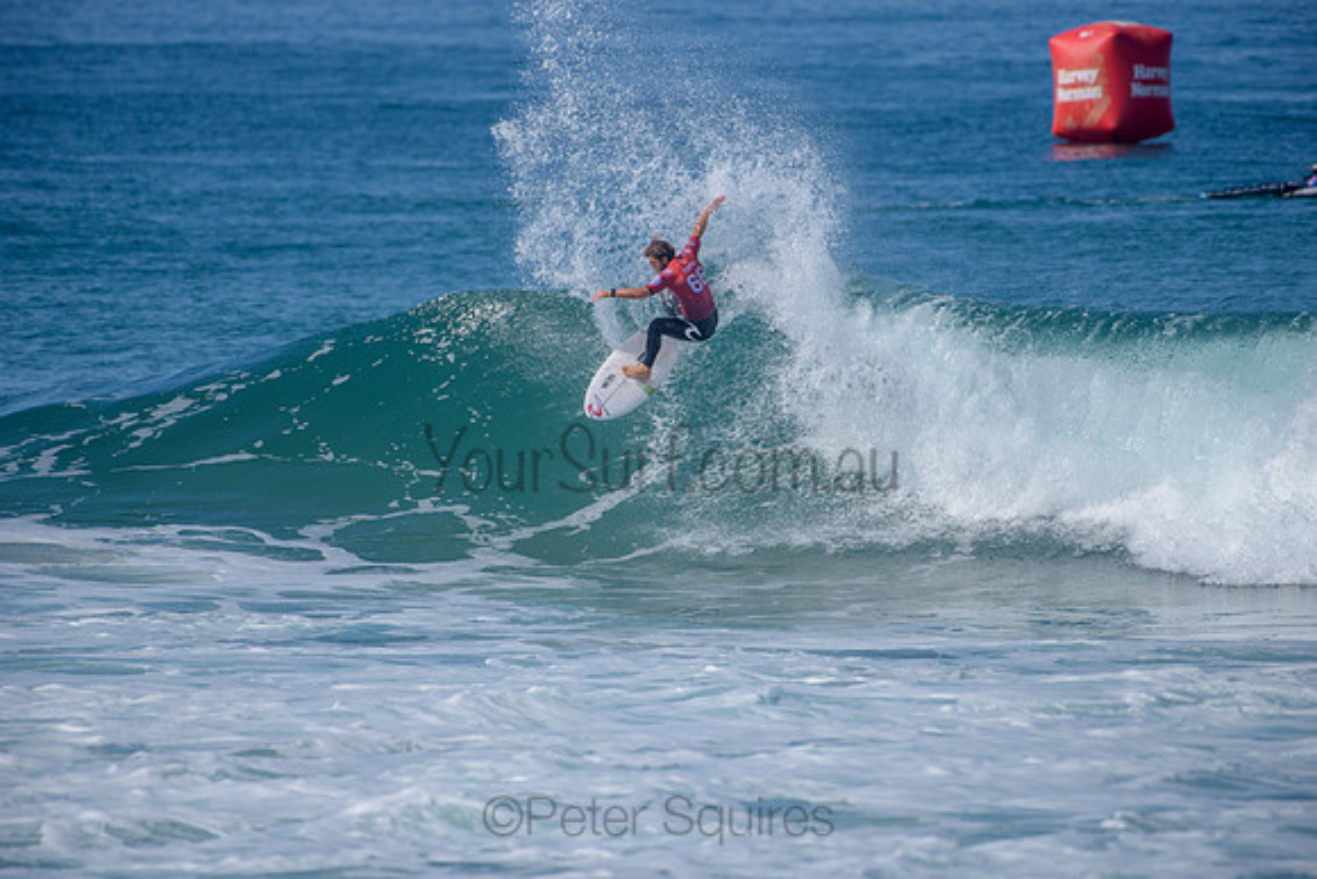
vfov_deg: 2.8
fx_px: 18295
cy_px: 440
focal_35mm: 500
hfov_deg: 4.1
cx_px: 658
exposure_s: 1/2000
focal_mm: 500
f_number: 5.6
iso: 160
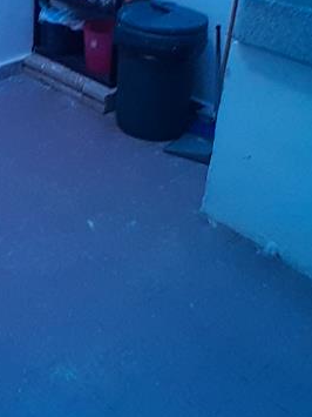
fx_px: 589
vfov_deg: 36.6
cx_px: -28
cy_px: 45
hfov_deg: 27.3
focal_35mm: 49
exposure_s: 1/40
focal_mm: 1.46
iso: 125
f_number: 2.2
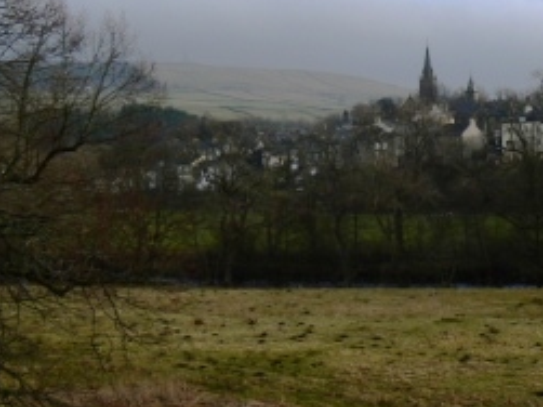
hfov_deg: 31.0
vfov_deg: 23.4
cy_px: 93
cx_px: 350
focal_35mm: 62
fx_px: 972
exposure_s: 1/320
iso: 80
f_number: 5.6
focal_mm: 6
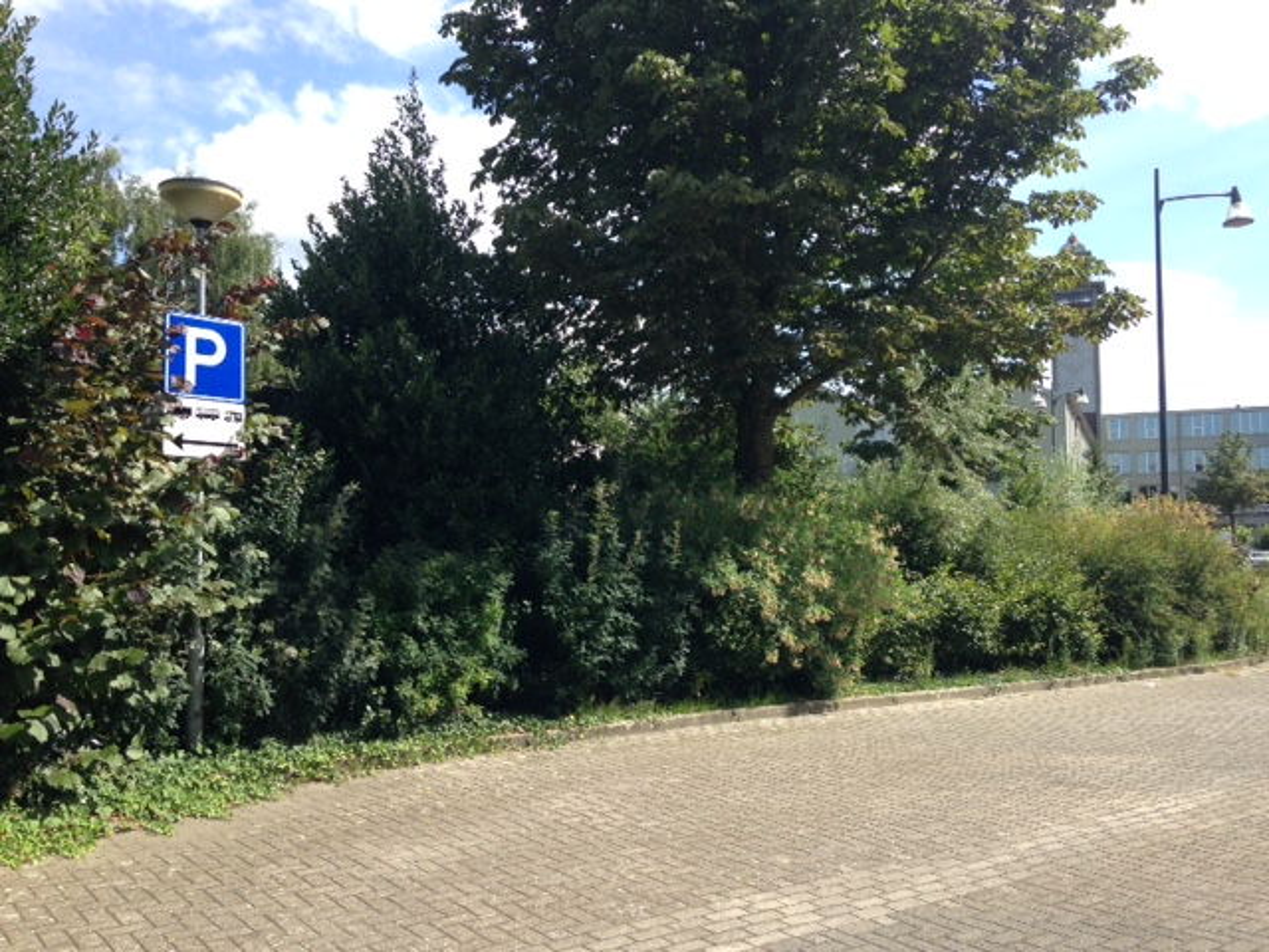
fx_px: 1210
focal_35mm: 33
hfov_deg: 55.4
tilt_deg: +1.5
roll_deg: +1.2
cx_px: 634
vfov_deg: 42.9
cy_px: 476
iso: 50
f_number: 2.4
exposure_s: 1/742
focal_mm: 4.12
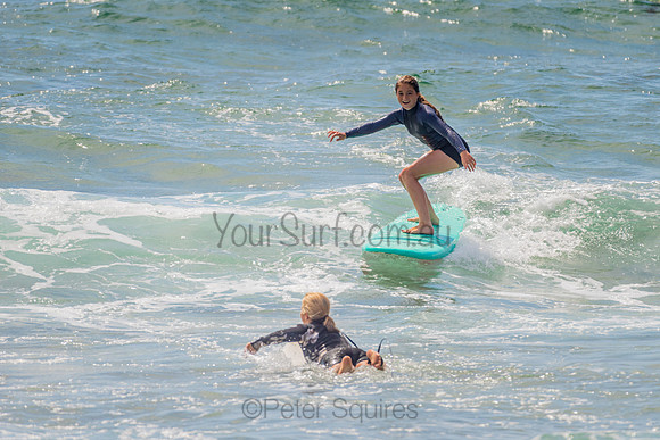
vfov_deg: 2.2
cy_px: 170
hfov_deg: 3.4
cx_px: 405
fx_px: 11247
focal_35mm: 613
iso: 180
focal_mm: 500
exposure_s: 1/640
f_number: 5.6
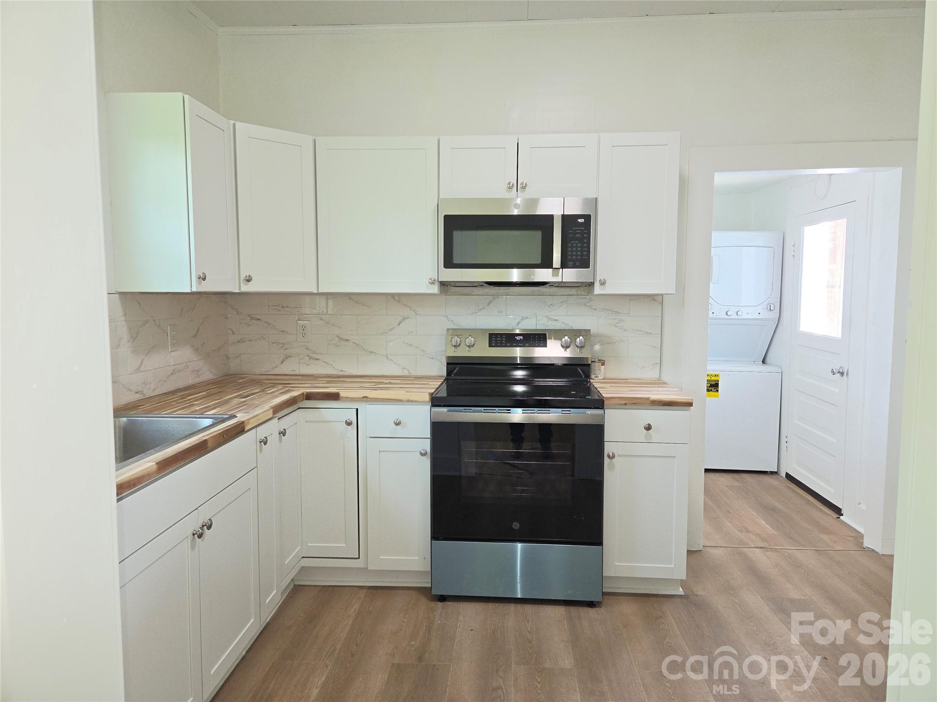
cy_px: 351
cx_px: 468
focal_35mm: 23
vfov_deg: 58.9
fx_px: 623
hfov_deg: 73.9
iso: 64
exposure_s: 1/60
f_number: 1.8
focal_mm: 5.4
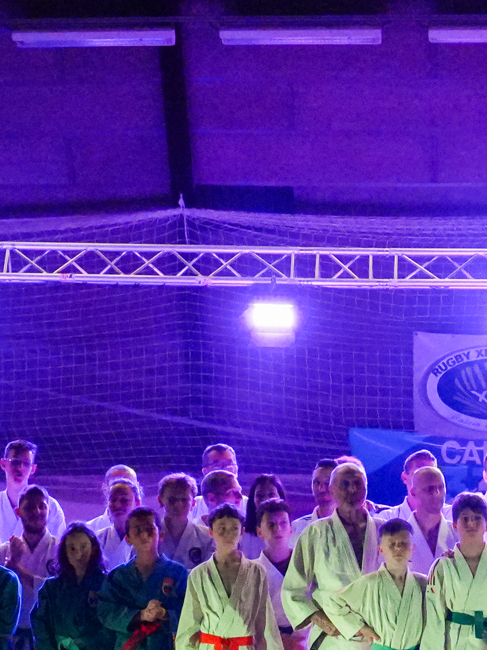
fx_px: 2457
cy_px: 527
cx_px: 460
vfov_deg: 15.0
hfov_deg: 11.2
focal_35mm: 131
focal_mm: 24
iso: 6400
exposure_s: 1/80
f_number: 4
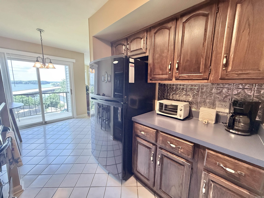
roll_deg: -0.7
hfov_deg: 102.1
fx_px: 107
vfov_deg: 85.7
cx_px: 132
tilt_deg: -8.2
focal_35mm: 14
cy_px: 99
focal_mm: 2.22
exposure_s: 1/120
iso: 640
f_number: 2.2
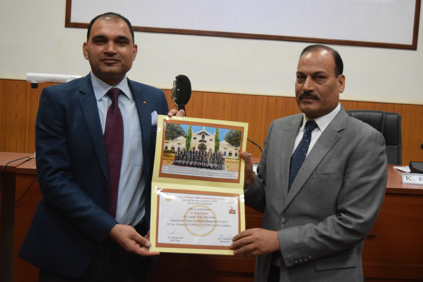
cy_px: 141
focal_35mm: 51
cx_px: 212
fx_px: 599
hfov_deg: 38.9
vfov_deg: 26.5
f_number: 4.5
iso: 3200
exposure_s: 1/100
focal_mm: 34
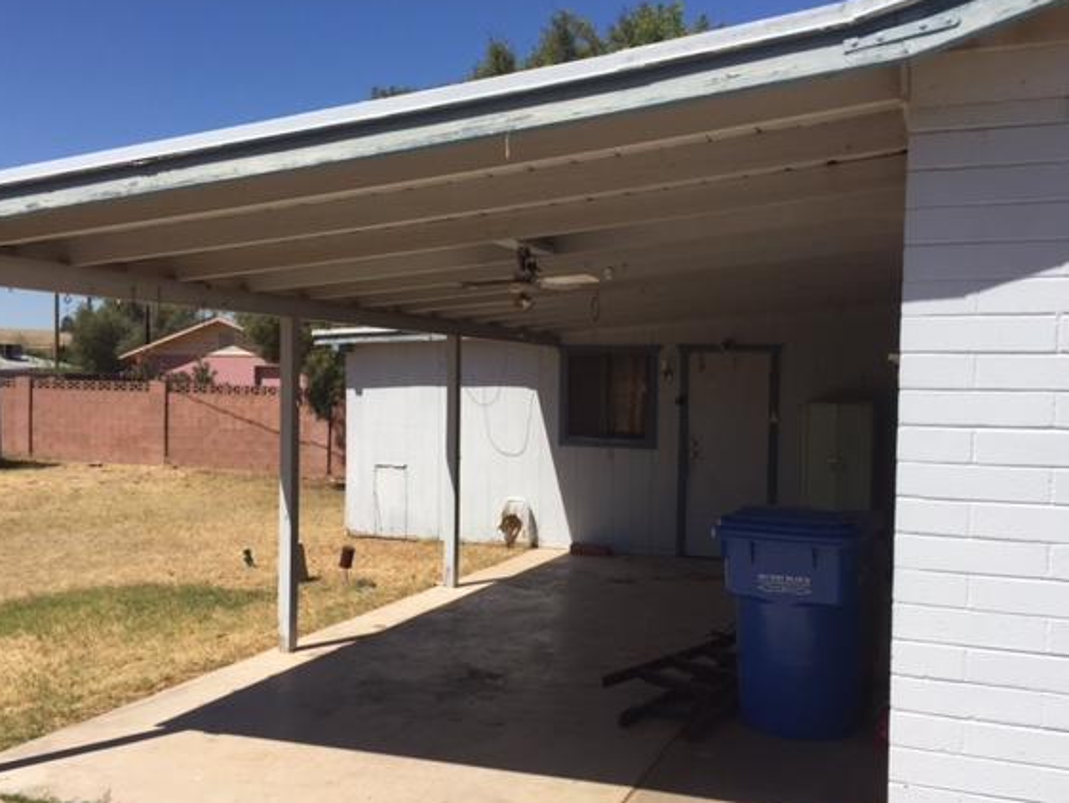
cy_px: 434
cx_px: 538
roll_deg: -1.3
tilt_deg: -3.8
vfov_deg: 42.9
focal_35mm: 33
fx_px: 1020
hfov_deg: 55.3
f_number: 2.2
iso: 32
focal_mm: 4.15
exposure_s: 1/3049
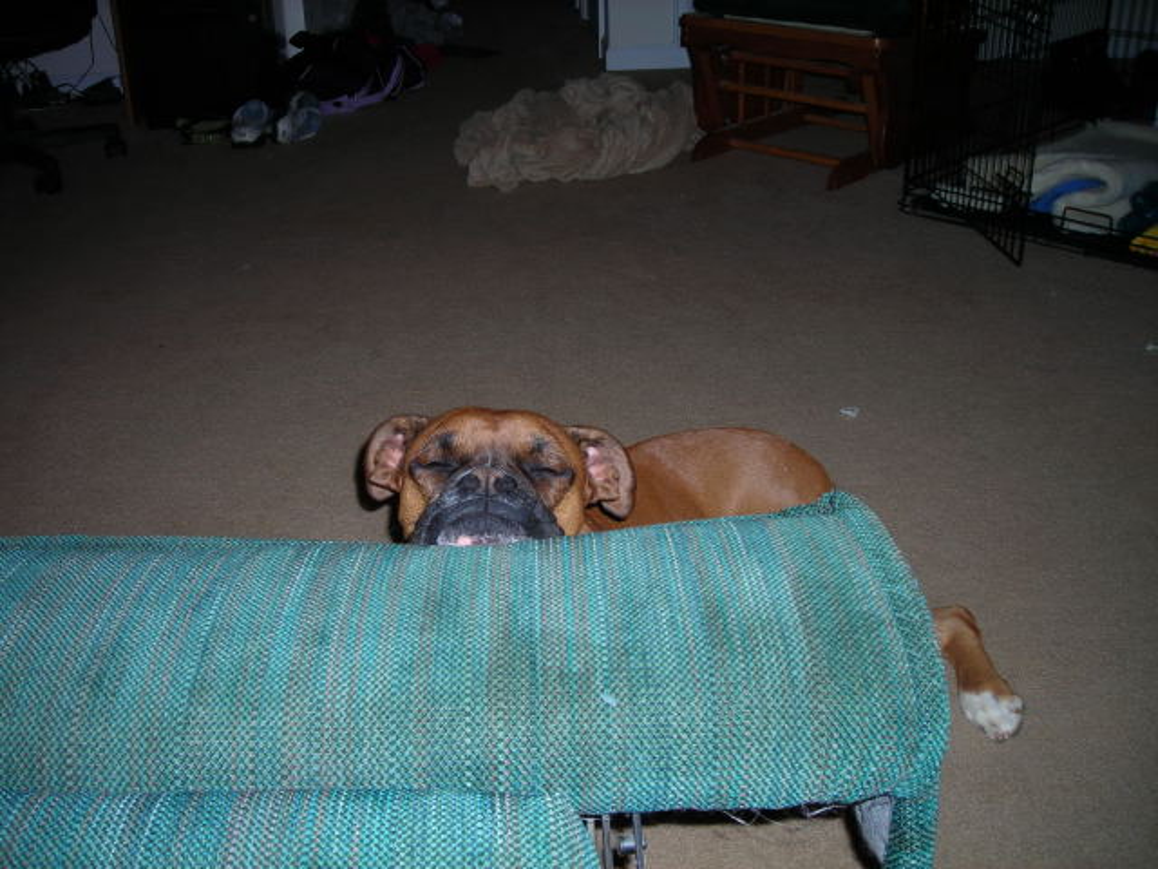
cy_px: 434
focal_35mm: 38
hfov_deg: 49.0
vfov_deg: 37.7
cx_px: 579
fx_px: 1271
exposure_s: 1/60.1
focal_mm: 6.3
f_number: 3.2
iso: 65
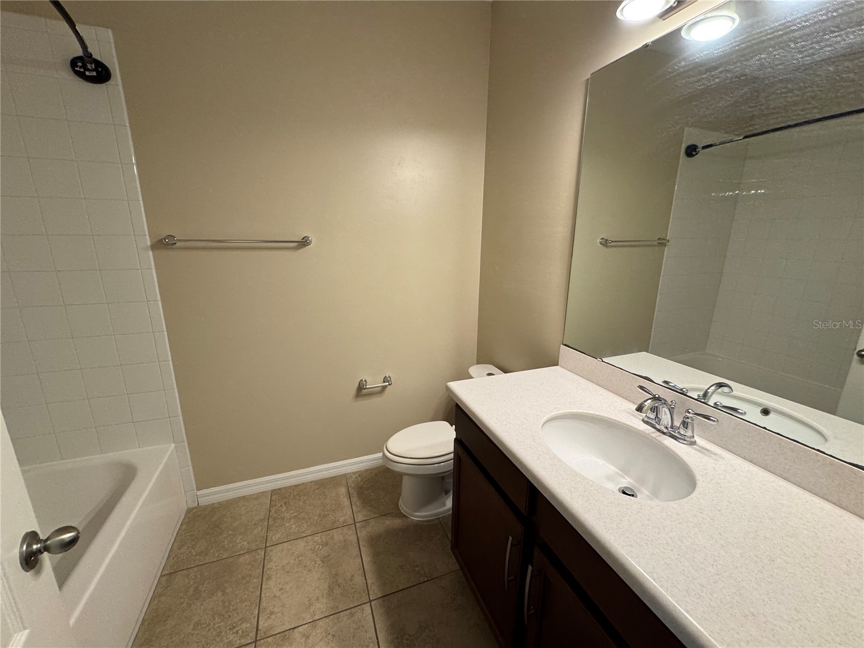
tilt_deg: -15.5
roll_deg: +0.1
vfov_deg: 85.7
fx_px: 349
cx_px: 432
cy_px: 324
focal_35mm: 14
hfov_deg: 102.1
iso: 160
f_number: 2.2
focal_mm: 2.22
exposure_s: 1/120
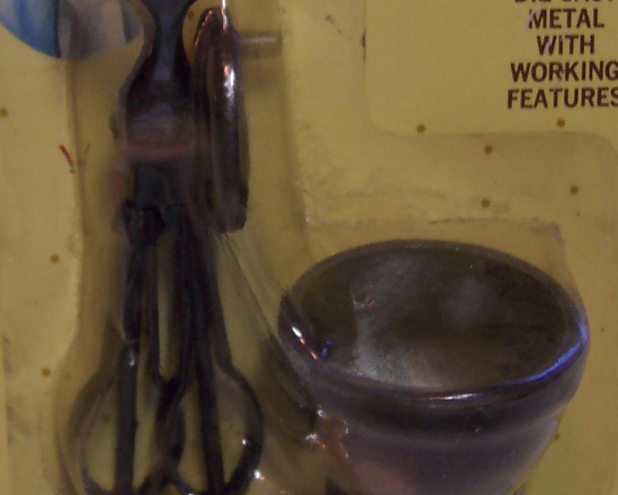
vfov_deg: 19.1
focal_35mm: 79
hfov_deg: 24.1
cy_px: 65
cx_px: 279
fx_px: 1445
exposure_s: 1/45
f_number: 2.8
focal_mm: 5.6
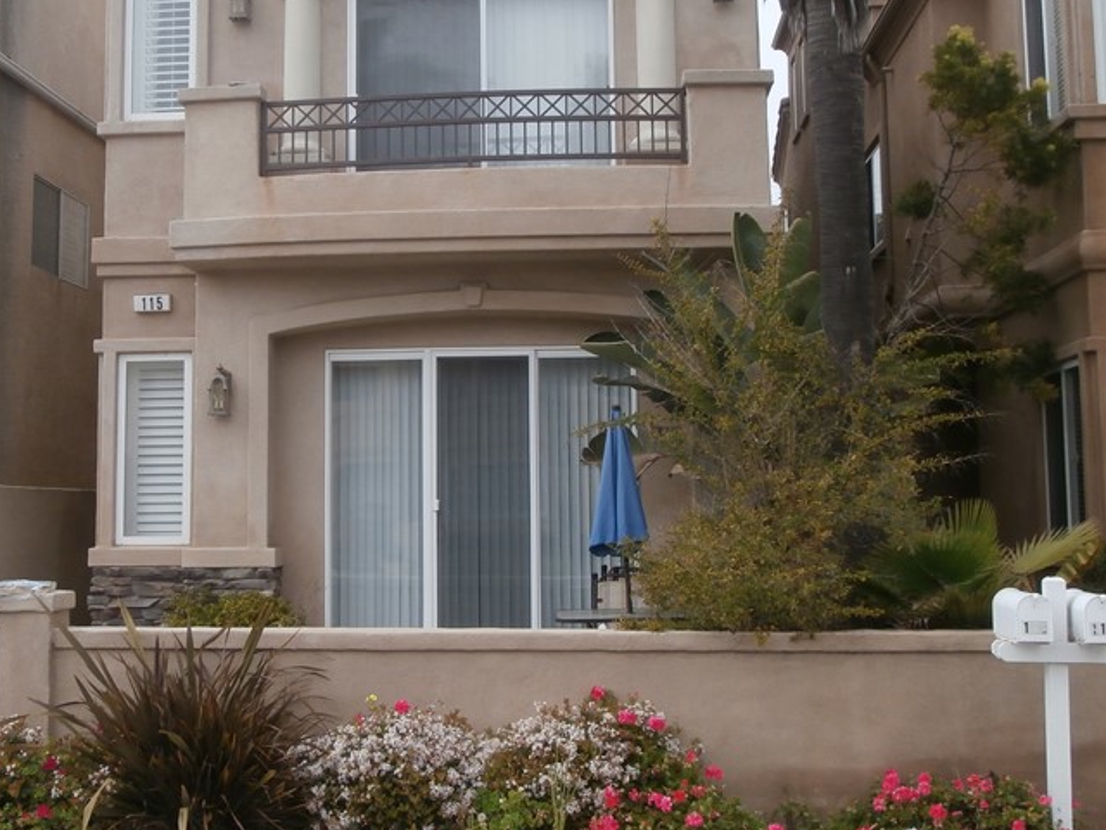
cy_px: 327
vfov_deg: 30.2
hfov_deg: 39.5
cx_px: 435
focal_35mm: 48
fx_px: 1534
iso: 100
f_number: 3.5
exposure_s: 1/800
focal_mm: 5.36
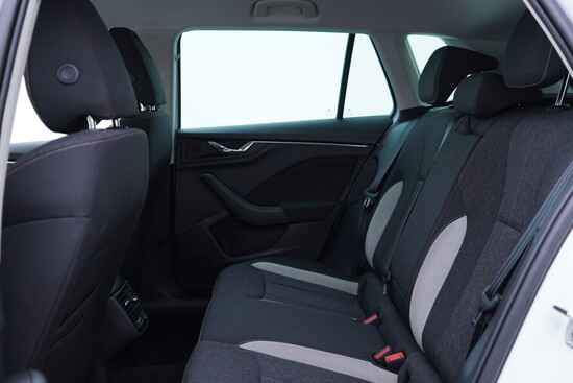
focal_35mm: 36
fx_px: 573
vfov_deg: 36.9
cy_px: 192
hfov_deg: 53.1
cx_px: 286
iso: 200
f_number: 2.8
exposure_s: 1/40
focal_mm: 24
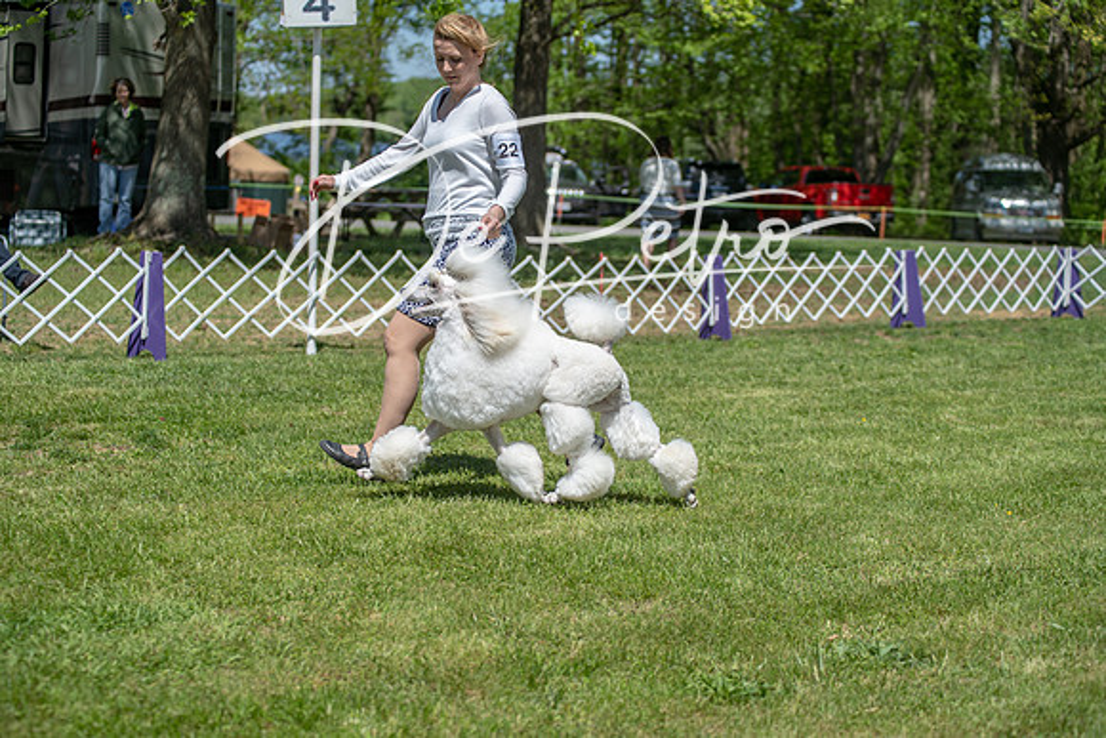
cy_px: 369
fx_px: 2151
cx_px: 553
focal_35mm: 70
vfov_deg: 19.5
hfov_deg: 28.8
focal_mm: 70
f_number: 4
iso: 100
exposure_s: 1/1000
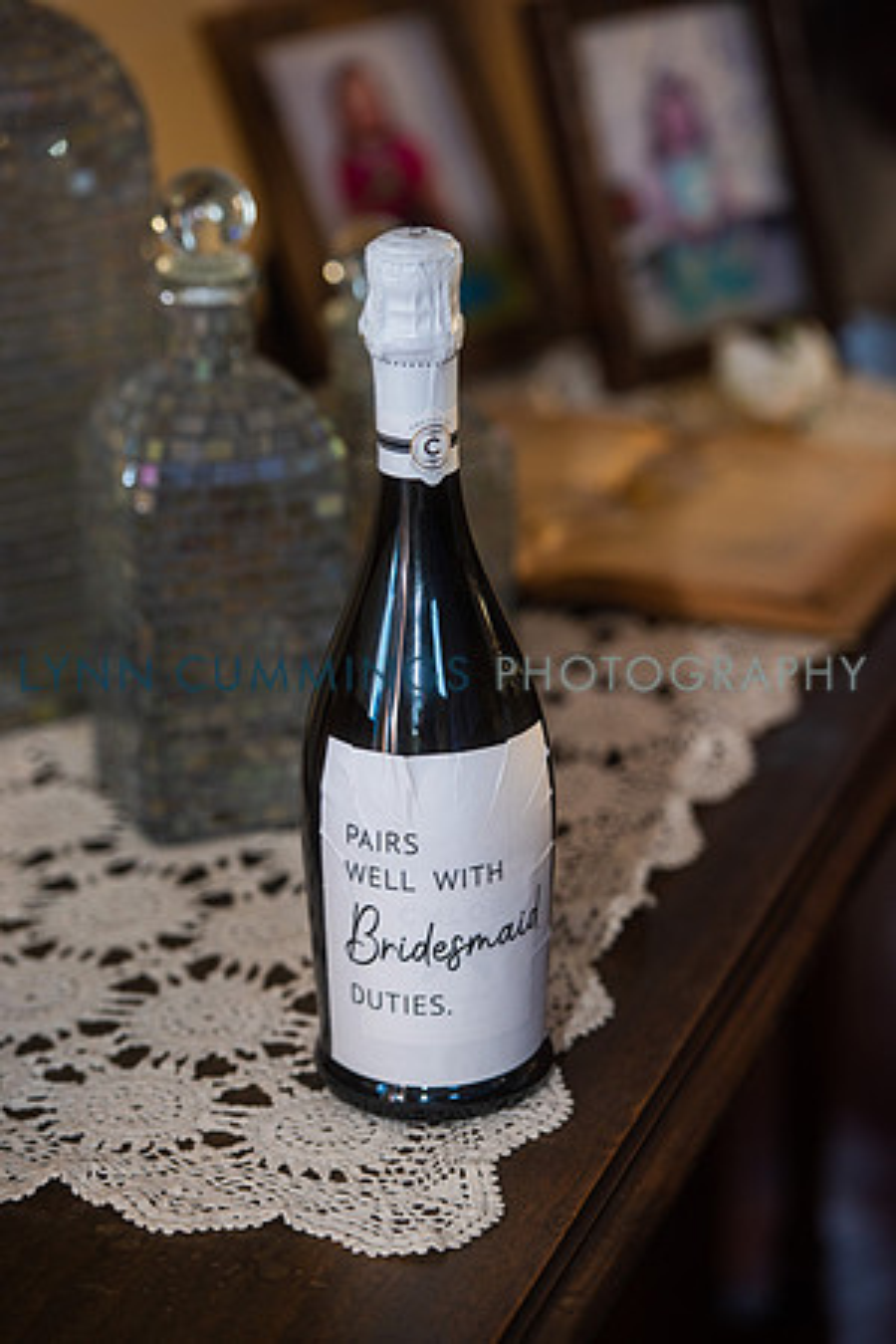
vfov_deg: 15.8
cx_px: 448
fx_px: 4853
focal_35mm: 130
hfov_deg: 10.5
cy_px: 672
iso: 100
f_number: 3.5
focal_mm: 130
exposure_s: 1/60
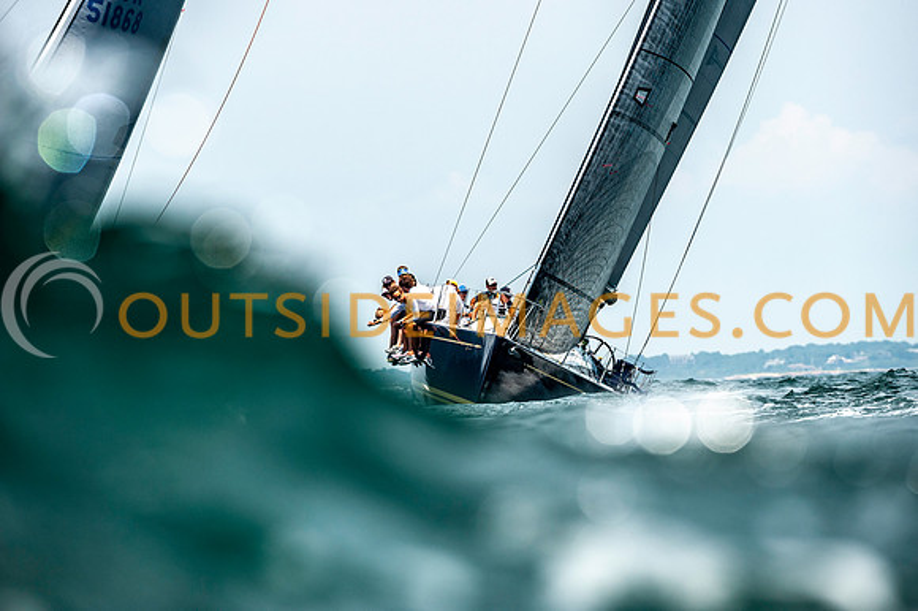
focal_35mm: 212
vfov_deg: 6.5
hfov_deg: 9.7
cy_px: 287
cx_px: 487
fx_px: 5407
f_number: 5
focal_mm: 200
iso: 320
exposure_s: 1/2500
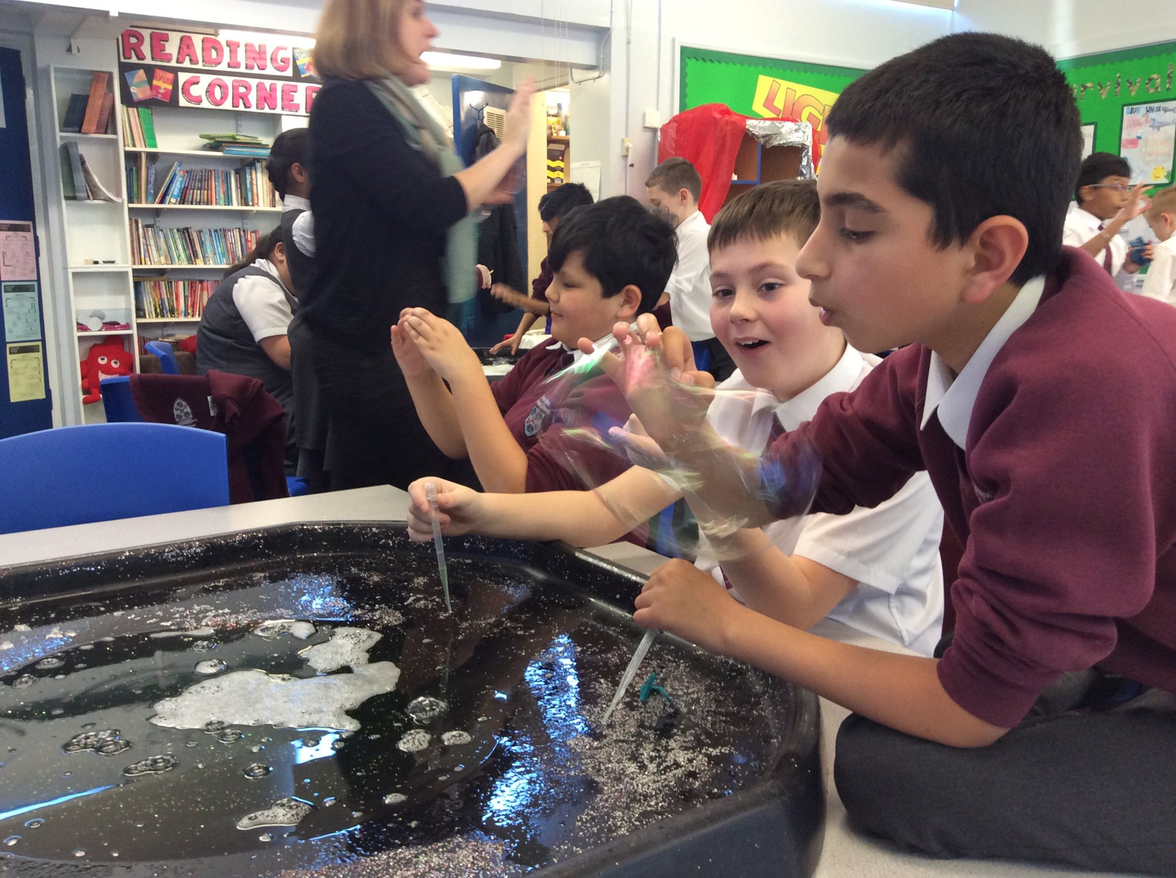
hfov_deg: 56.9
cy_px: 439
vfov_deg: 44.1
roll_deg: +1.3
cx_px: 588
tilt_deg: -9.6
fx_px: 1086
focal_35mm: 32
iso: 100
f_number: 2.4
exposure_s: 1/25
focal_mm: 3.3
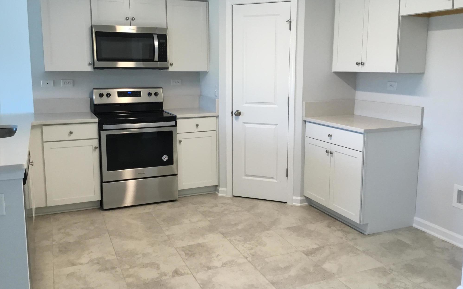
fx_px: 416
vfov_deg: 38.3
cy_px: 132
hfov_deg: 58.1
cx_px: 232
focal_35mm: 33
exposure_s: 1/30
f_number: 2.4
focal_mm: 3.3
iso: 50
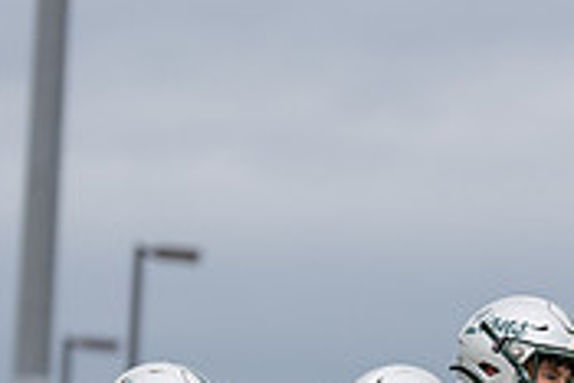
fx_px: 6622
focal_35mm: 415
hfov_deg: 5.0
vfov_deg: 3.3
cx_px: 508
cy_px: 594
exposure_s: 1/1250
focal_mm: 125
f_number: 2.8
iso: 250
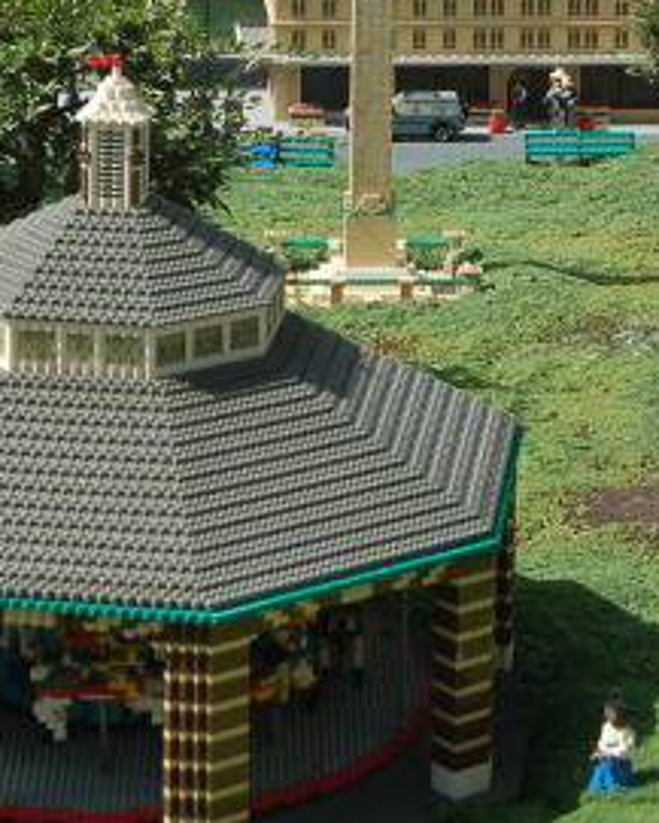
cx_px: 251
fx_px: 3070
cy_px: 3
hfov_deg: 12.2
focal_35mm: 126
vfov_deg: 15.0
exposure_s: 1/200
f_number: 7.1
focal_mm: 38
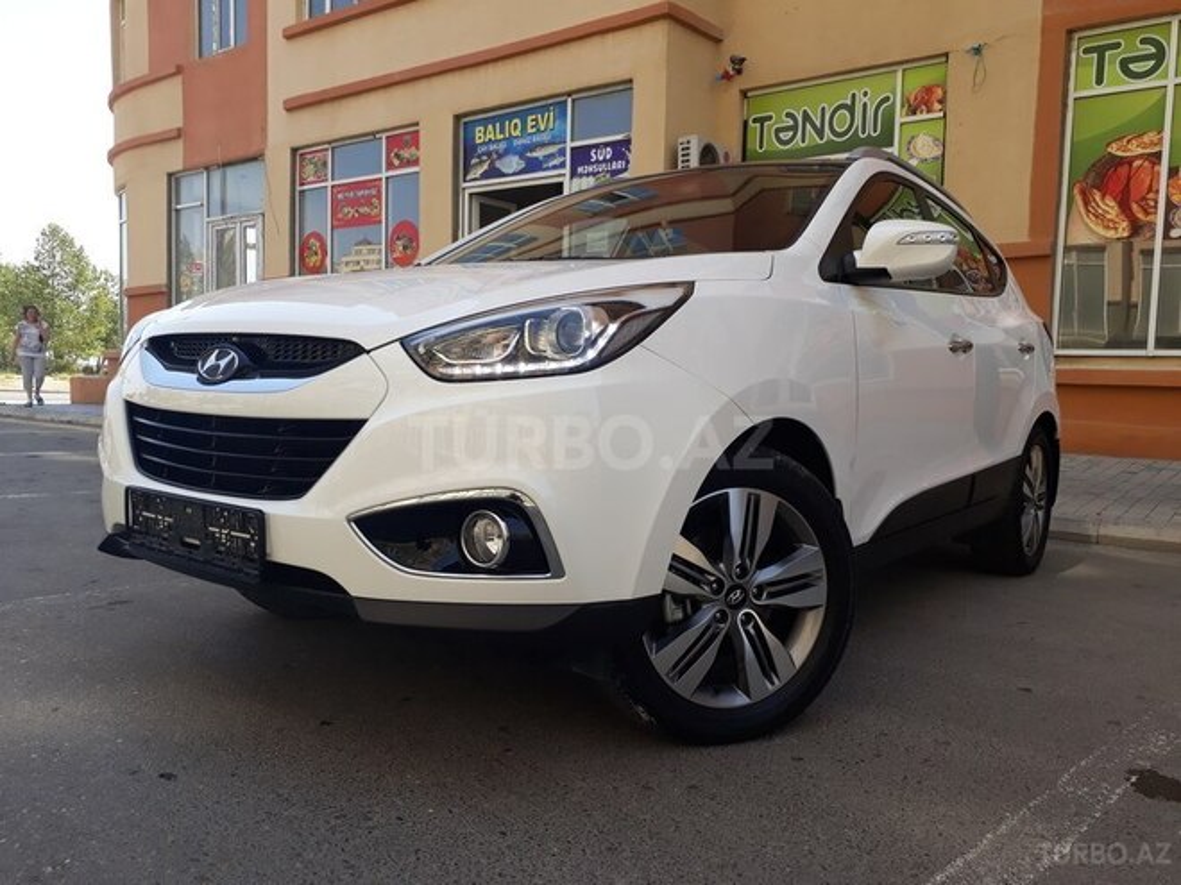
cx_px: 590
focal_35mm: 27
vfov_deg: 51.4
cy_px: 442
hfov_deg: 65.3
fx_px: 921
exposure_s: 1/653
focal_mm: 3.6
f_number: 1.9
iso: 40
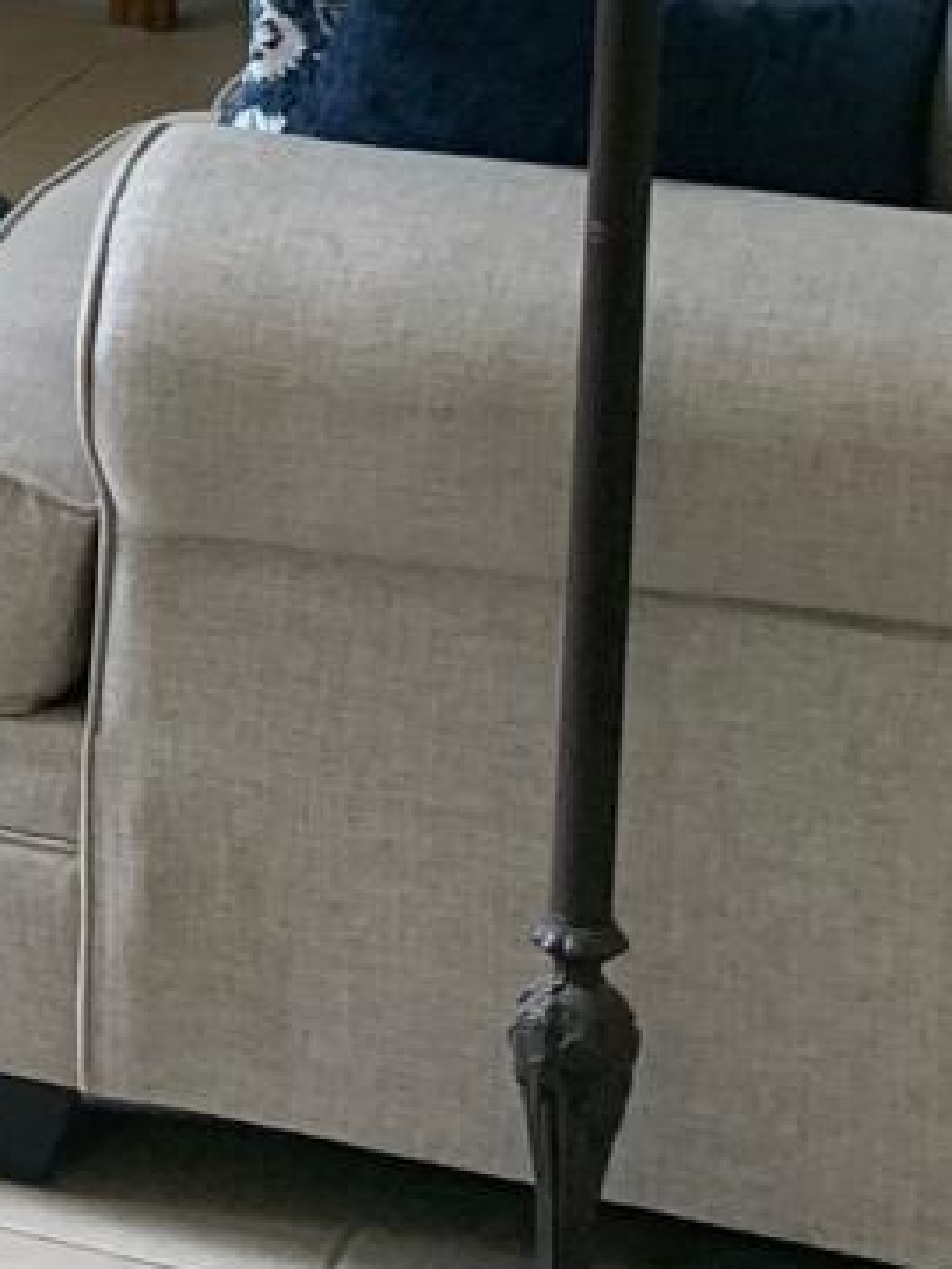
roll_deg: +0.4
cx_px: -1458
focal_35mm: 144
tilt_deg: -8.9
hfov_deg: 9.1
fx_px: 5277
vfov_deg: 13.3
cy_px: -320
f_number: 1.8
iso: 80
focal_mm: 4.25
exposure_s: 1/60
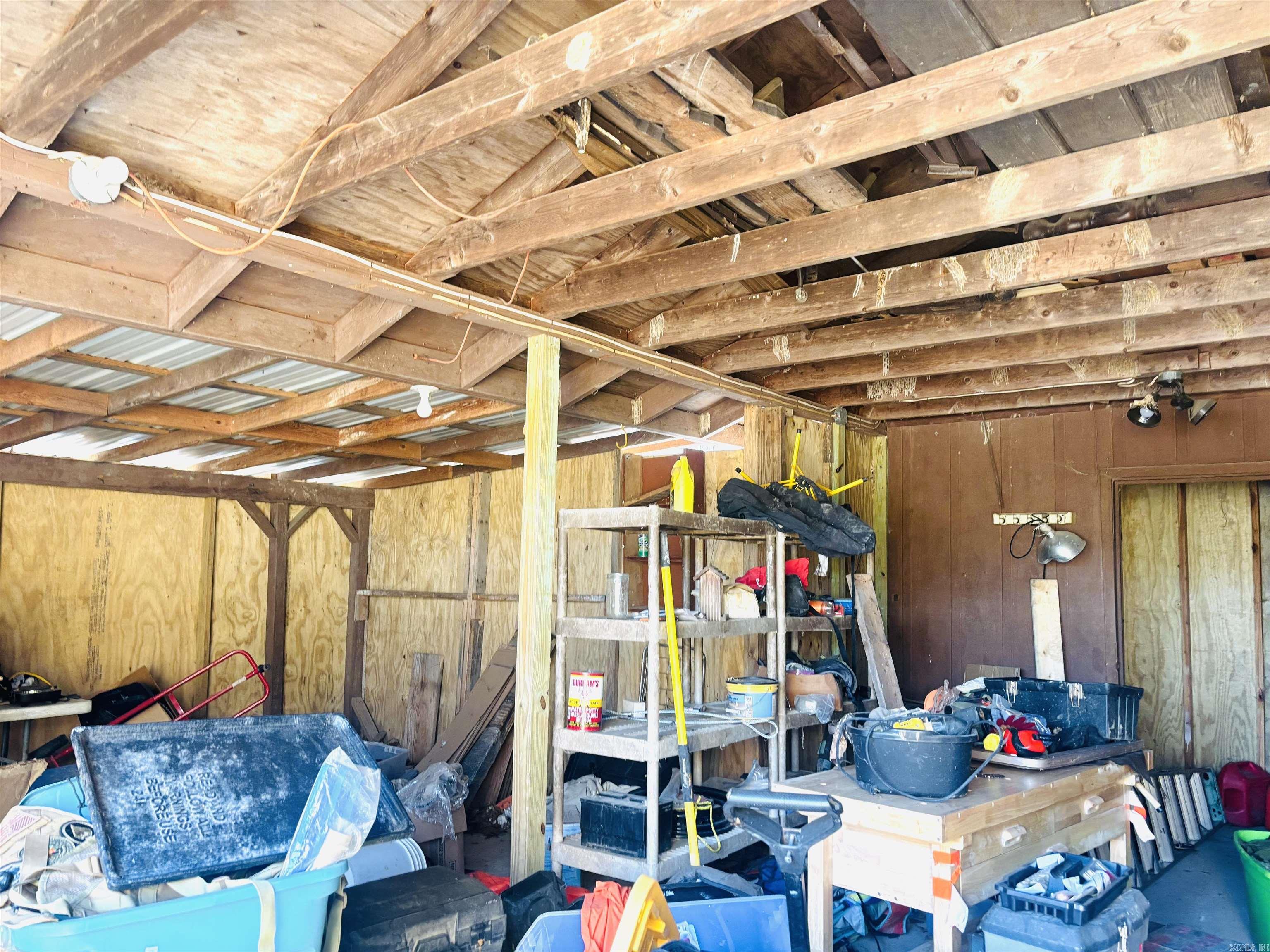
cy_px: 476
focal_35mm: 26
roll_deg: -1.8
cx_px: 635
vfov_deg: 53.1
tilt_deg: +4.2
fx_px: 954
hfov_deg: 67.3
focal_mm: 5.96
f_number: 1.6
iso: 200
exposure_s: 1/60
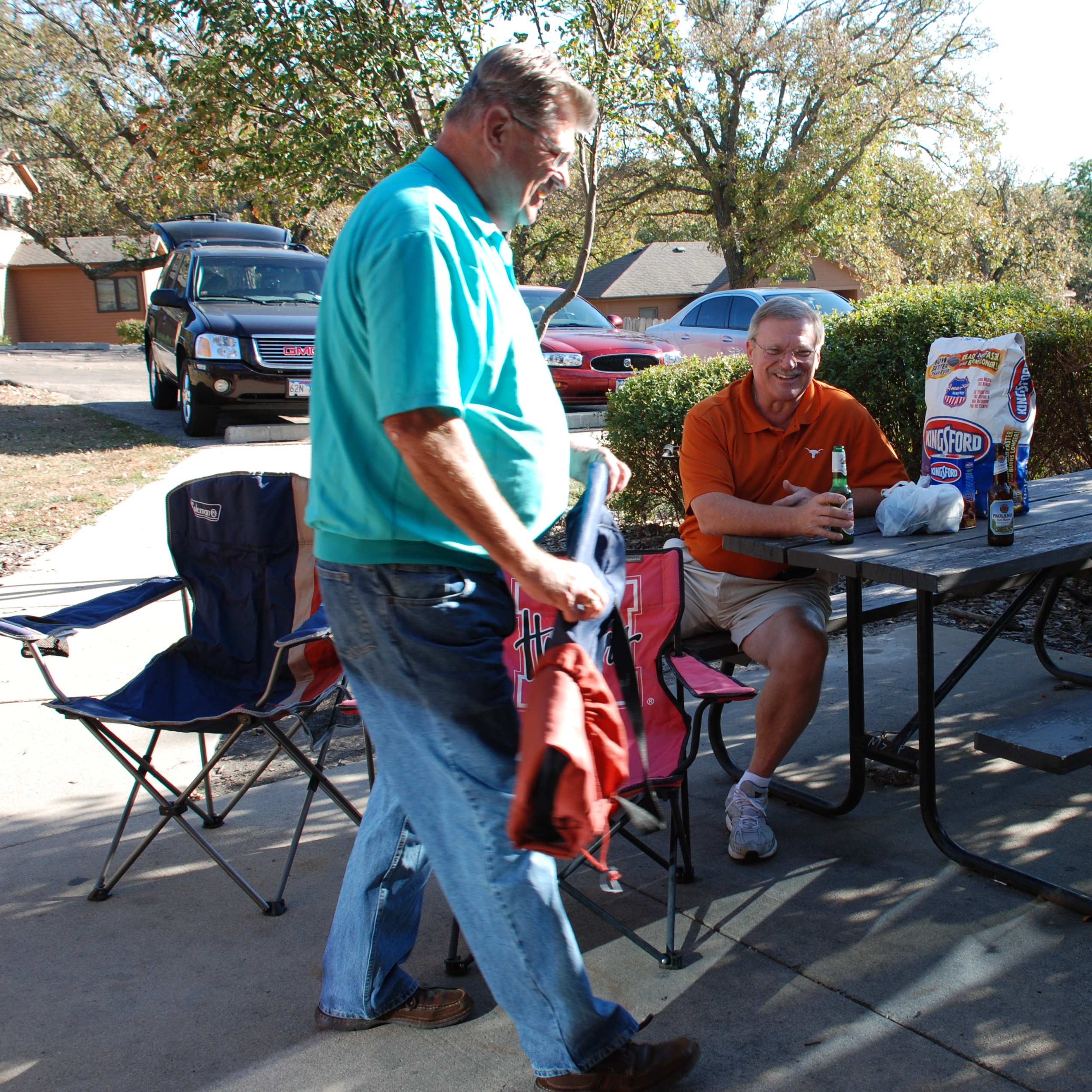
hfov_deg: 42.1
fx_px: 1392
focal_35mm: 39
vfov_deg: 42.8
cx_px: 754
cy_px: 540
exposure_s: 1/125
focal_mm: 20
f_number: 5.6
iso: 180
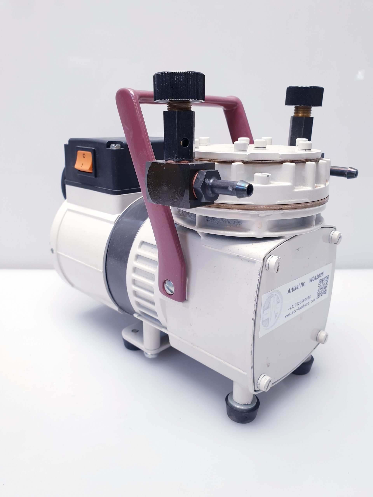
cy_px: 248
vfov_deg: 67.3
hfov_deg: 53.1
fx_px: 374
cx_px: 186
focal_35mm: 26
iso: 80
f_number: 2.4
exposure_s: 1/50
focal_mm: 4.3
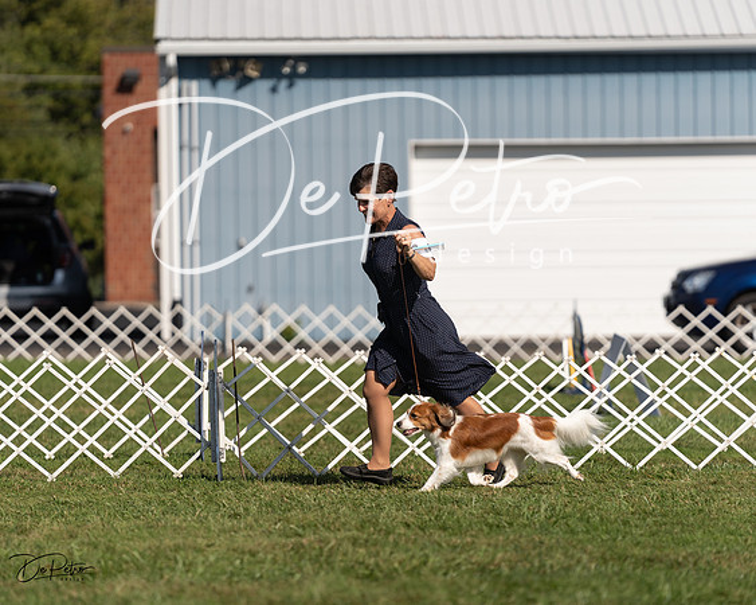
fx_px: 5038
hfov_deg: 8.6
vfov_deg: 6.9
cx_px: 378
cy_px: 302
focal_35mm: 225
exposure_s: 1/2500
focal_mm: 200
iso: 100
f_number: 3.2
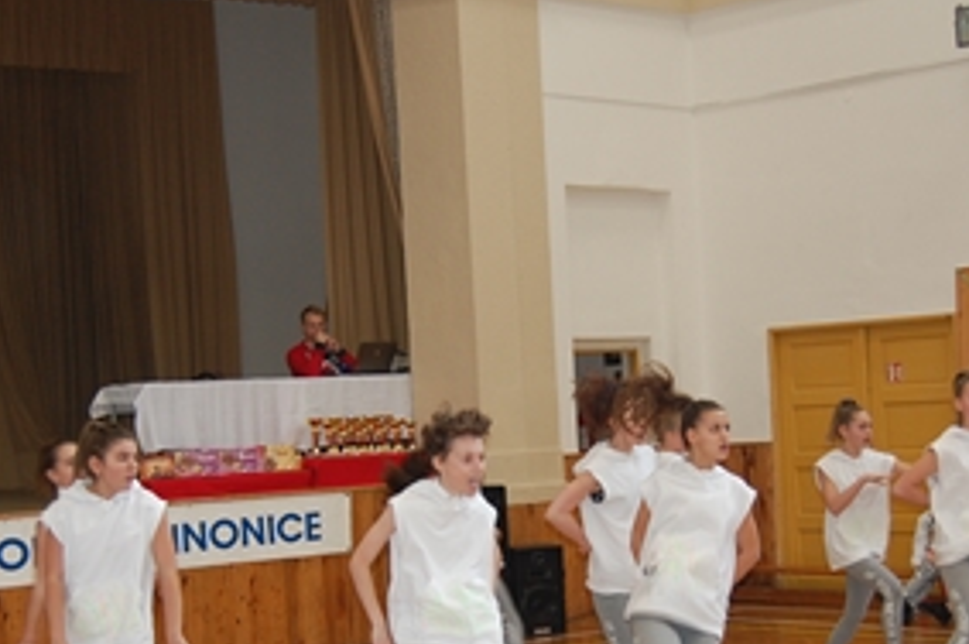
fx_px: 1855
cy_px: 528
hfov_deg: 29.3
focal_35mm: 69
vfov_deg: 19.5
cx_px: 490
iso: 400
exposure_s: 1/60
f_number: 4.2
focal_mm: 26
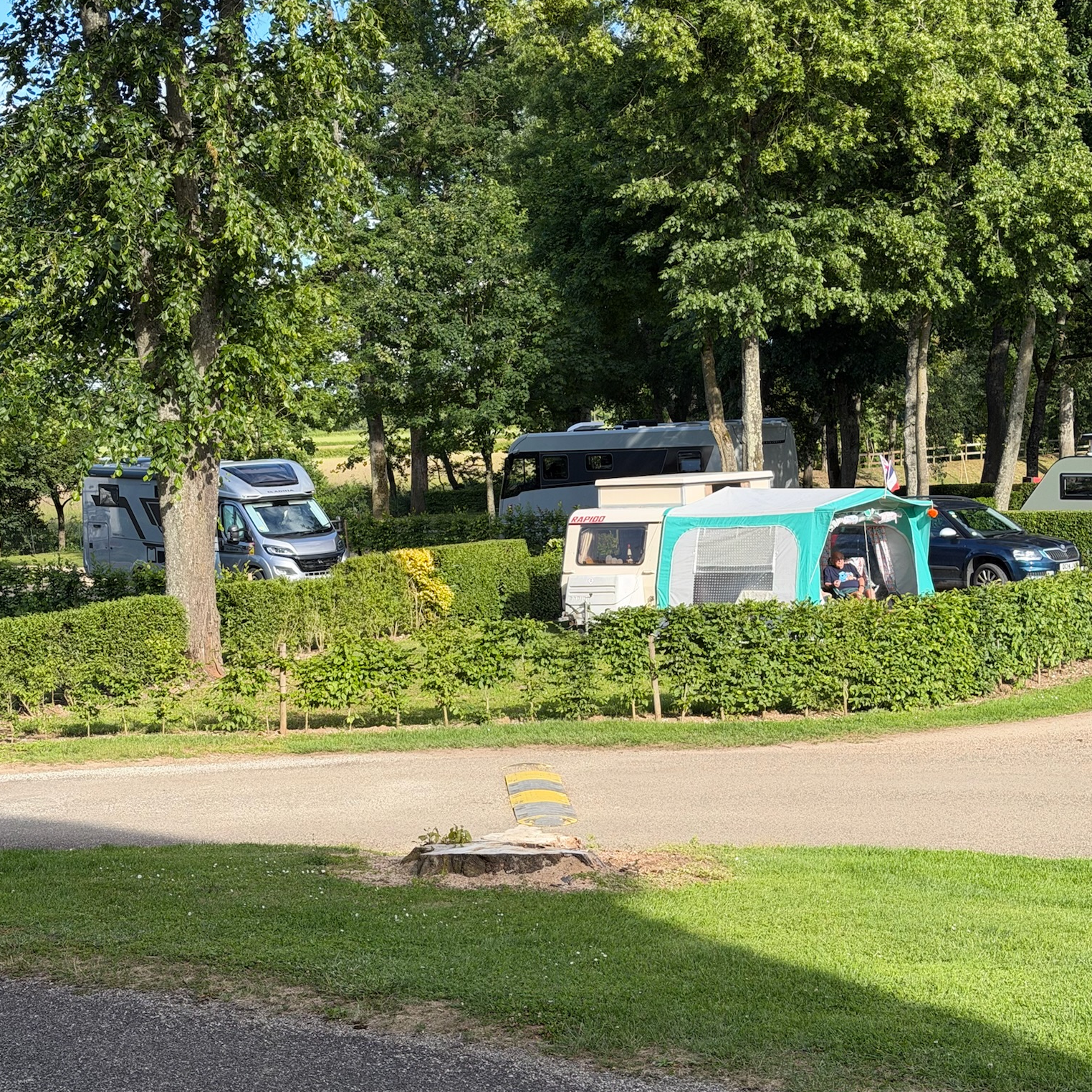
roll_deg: +2.6
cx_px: 543
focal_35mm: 57
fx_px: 2034
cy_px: 529
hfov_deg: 30.0
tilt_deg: -4.5
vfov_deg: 30.0
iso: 80
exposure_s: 1/1543
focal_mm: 6.76
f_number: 1.78
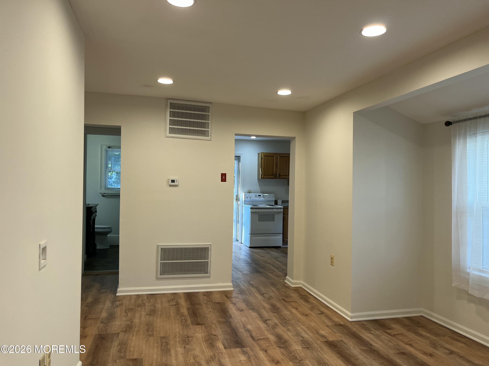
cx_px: 244
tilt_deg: -0.6
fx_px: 367
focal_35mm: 26
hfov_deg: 67.3
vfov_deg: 53.1
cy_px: 183
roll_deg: -0.5
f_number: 1.6
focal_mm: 5.1
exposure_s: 1/120
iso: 100
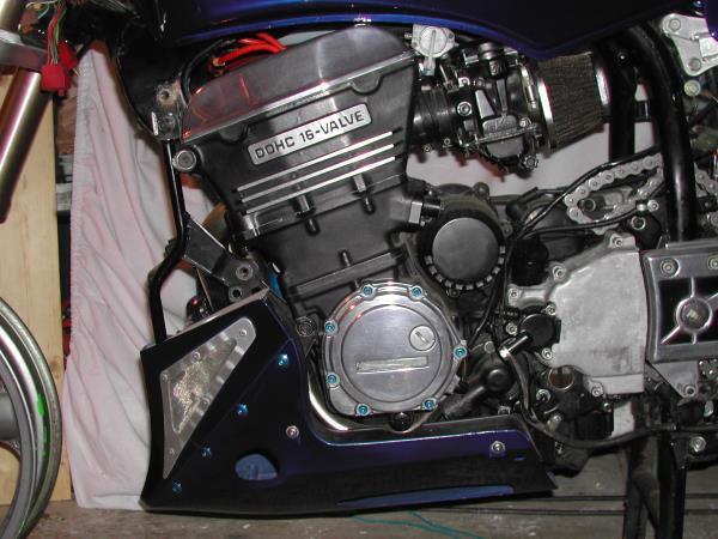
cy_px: 270
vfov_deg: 28.0
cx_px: 359
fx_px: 1079
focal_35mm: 52
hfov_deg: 36.8
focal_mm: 11.1
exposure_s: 1/60
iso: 100
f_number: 3.2
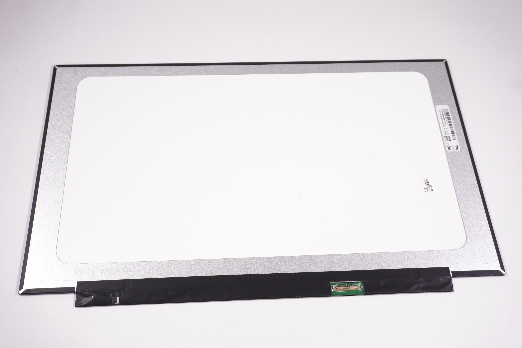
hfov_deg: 51.9
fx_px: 537
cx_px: 262
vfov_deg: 35.9
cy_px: 177
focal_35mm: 37
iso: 800
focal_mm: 24
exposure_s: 1/250
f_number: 5.6
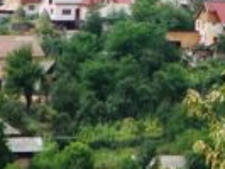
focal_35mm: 355
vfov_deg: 4.2
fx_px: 2310
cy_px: -66
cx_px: 269
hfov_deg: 5.6
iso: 64
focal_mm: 12.1
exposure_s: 1/400
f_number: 4
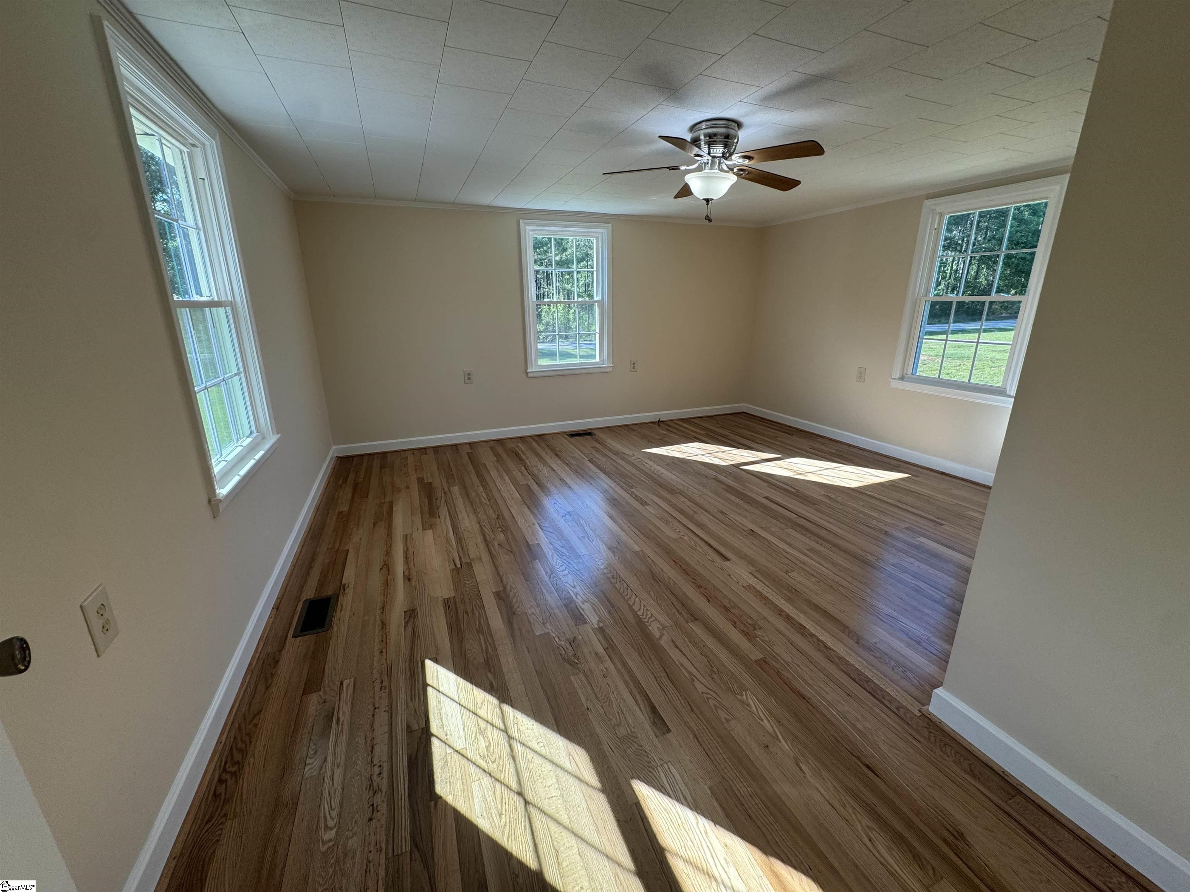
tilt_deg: -17.0
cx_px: 595
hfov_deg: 102.1
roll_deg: -1.0
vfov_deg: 85.7
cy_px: 446
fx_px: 481
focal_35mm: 14
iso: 64
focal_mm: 2.22
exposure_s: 1/99
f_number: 2.2
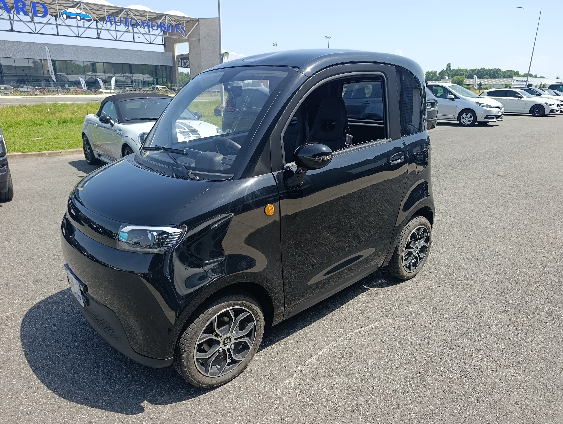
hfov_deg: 73.8
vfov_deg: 59.0
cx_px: 282
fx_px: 375
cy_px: 212
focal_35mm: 23
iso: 50
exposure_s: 1/276
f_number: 1.65
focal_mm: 6.11
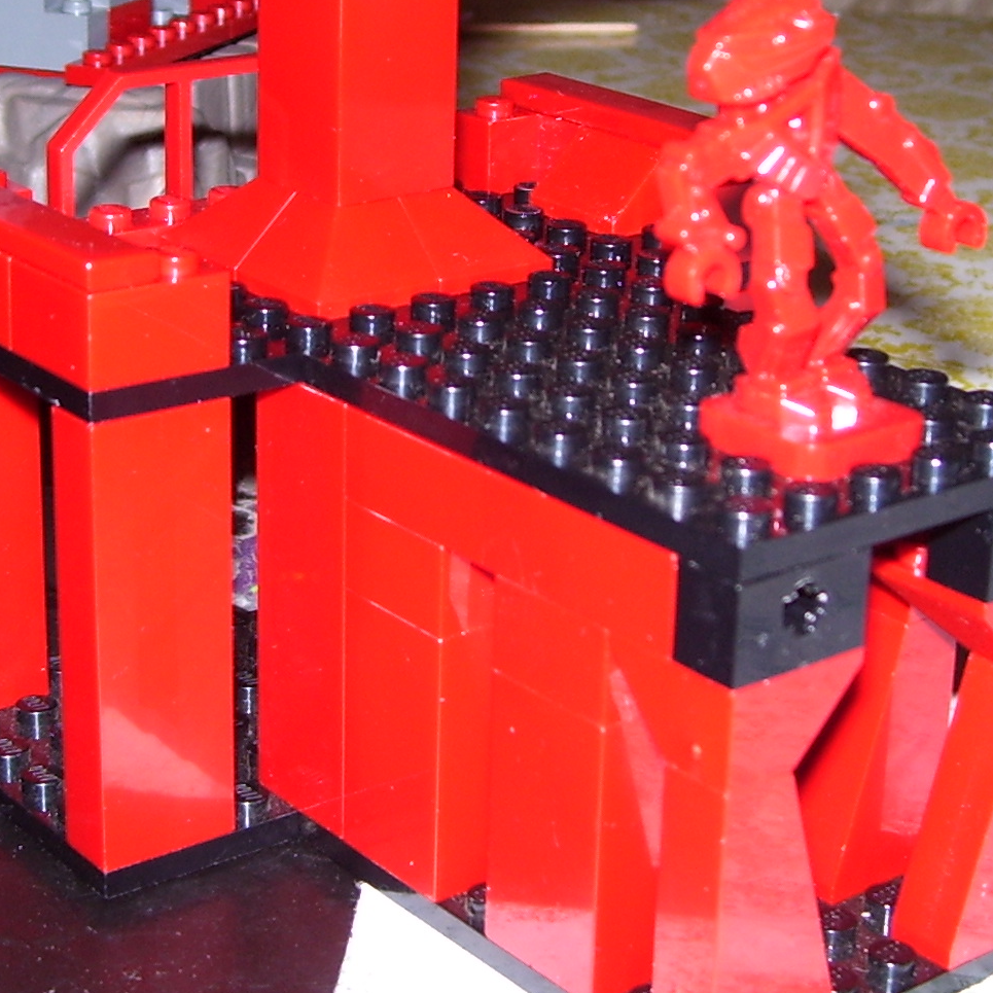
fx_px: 2467
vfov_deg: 22.7
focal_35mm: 76
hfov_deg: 22.7
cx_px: 407
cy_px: 357
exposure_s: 1/60
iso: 80
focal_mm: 6
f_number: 2.7
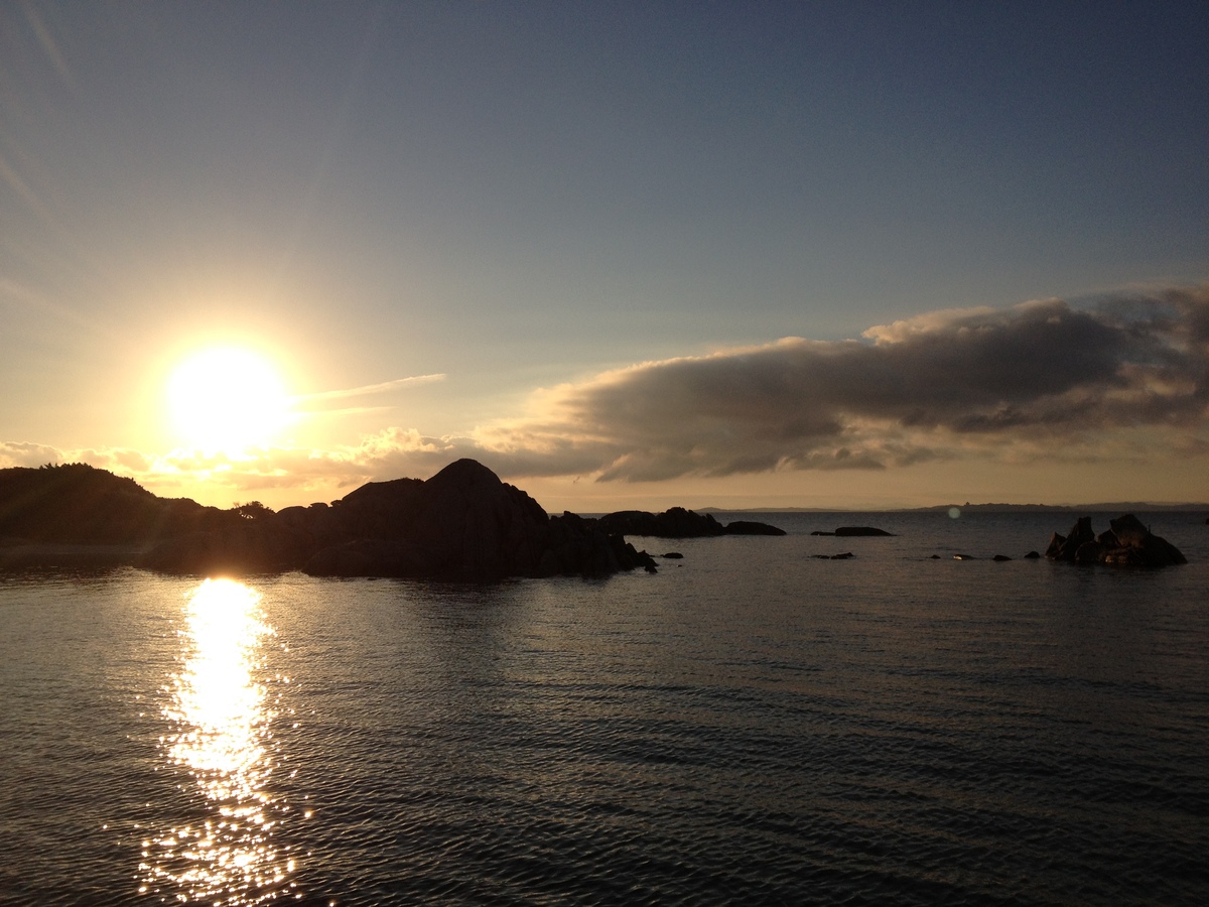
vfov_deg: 40.7
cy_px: 454
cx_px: 604
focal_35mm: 35
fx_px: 1222
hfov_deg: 52.6
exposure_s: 1/4255
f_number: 2.4
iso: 64
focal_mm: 4.28
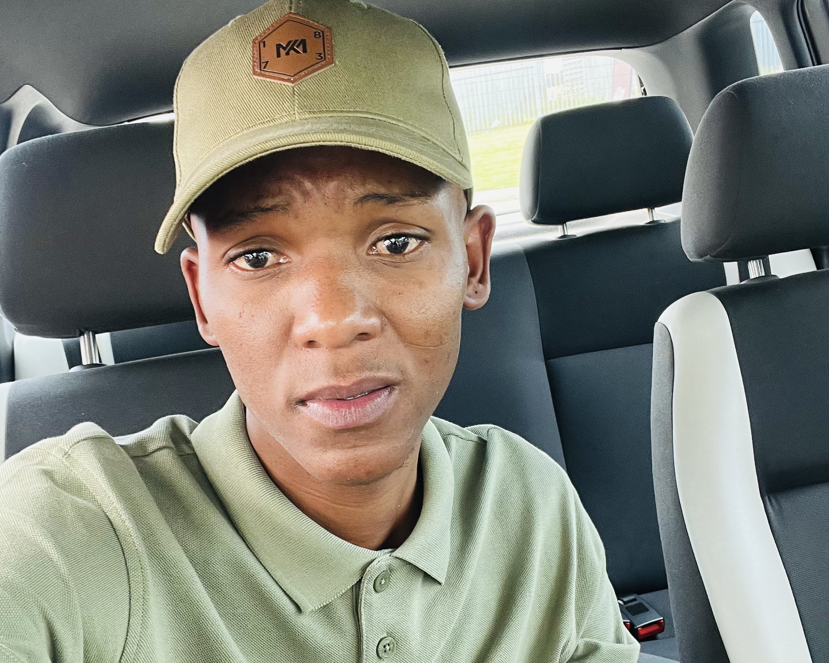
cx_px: 406
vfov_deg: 37.0
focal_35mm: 40
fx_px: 981
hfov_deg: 45.8
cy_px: 426
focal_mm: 2.71
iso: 100
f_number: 2.2
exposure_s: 1/60
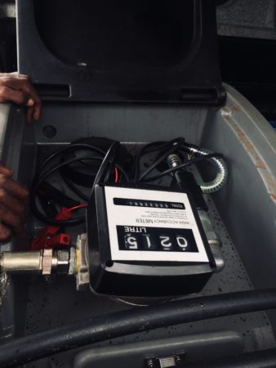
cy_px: 184
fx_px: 308
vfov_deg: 61.6
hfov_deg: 48.3
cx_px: 138
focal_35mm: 29
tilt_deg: -32.8
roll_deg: -7.2
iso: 32
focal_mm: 4.15
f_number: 2.2
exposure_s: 1/106
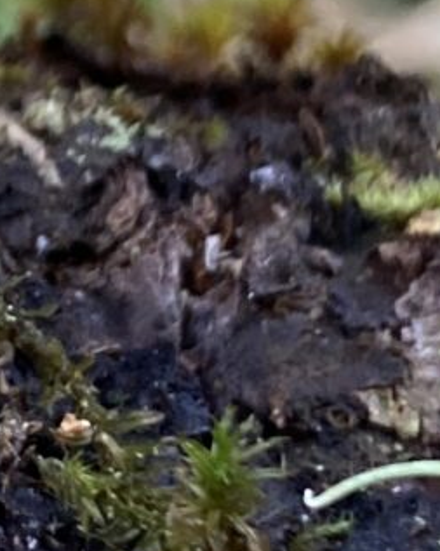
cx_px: -259
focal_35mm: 221
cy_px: -123
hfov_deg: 6.9
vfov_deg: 8.6
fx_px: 3603
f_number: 1.8
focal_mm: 3.99
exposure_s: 1/67
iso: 80
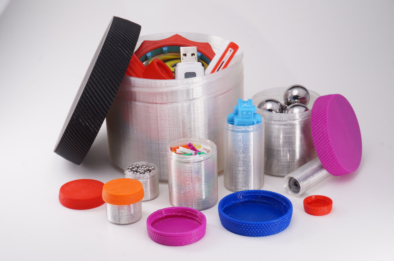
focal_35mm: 69
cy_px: 130
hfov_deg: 29.3
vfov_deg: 19.7
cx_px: 197
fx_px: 754
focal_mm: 46
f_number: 13
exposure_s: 1/60
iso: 200
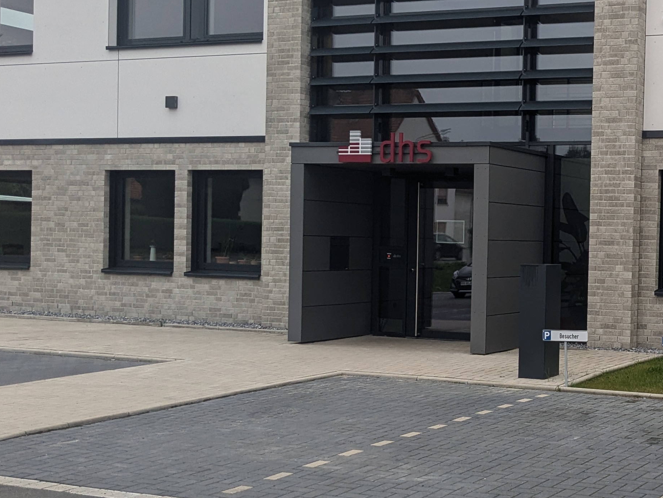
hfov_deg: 31.4
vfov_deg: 24.8
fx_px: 1130
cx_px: 576
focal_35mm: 59
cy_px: 262
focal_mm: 4.38
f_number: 1.73
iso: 62
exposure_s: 1/50
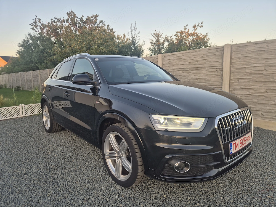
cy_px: 104
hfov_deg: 73.9
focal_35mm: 23
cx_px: 138
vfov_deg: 58.9
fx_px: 183
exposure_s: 1/123
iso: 32
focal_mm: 5.4
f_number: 1.8
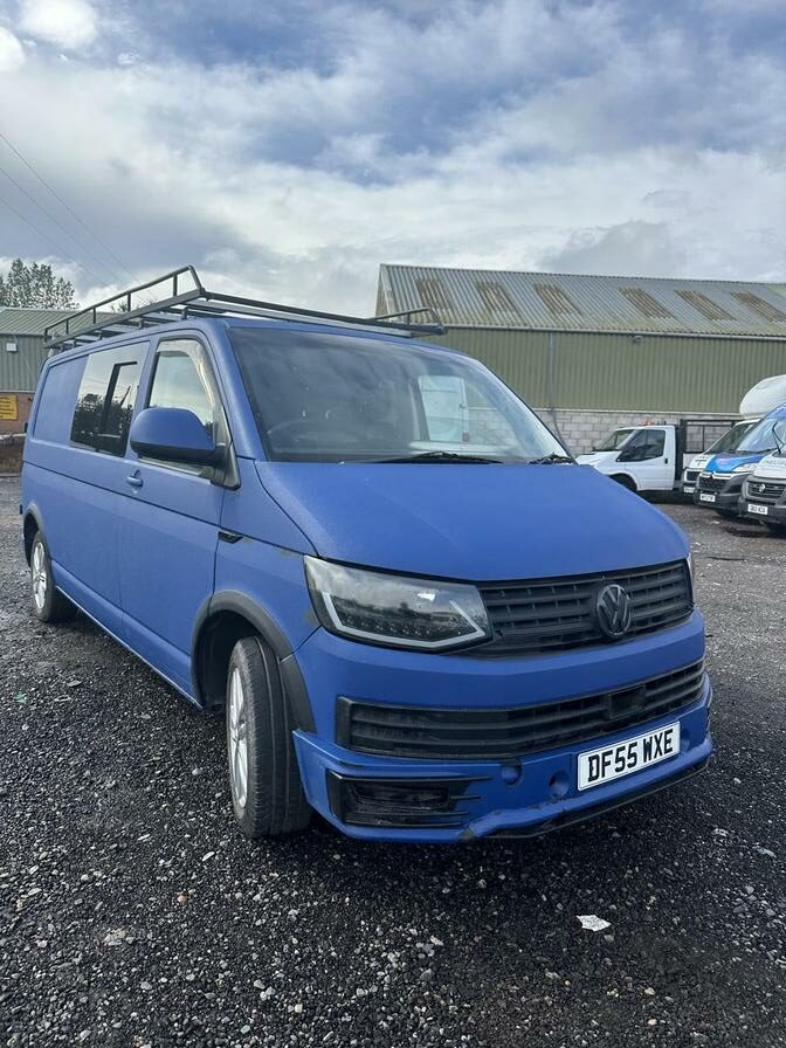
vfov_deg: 71.6
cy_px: 524
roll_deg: -7.6
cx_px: 393
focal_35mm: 24
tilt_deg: -6.0
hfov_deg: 56.8
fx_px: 727
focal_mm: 6.86
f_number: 1.78
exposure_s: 1/2882
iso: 80
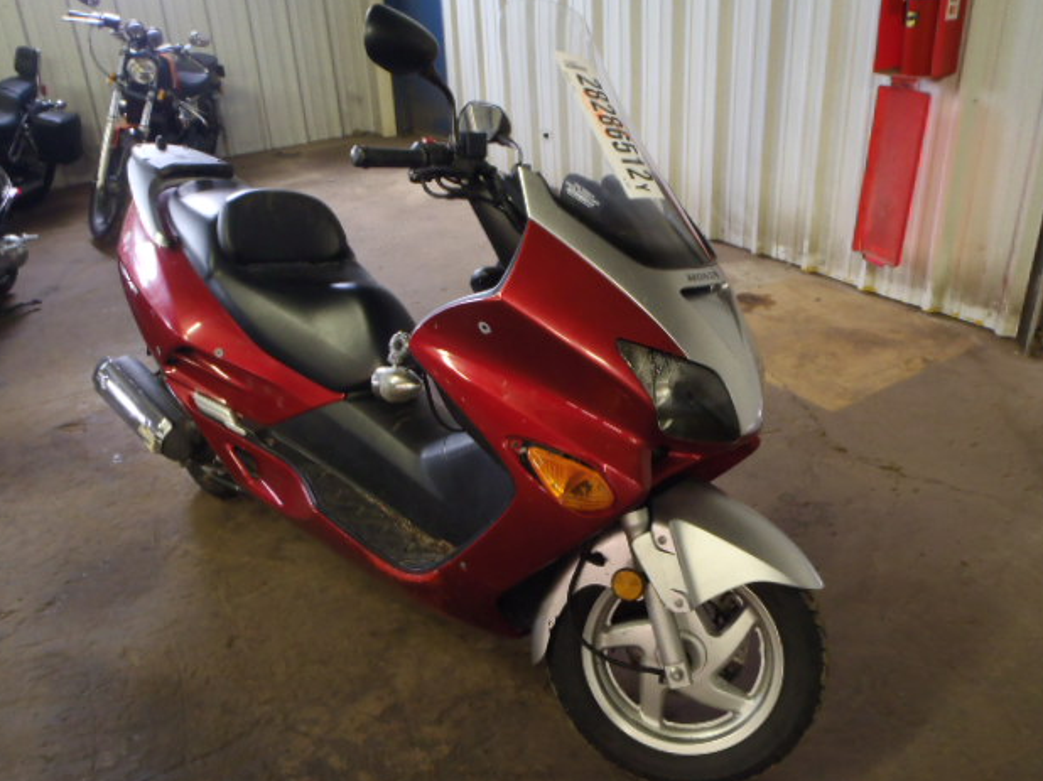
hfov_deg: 61.7
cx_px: 528
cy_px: 383
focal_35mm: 29
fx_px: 873
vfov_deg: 48.2
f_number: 3.5
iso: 200
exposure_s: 1/4
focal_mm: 5
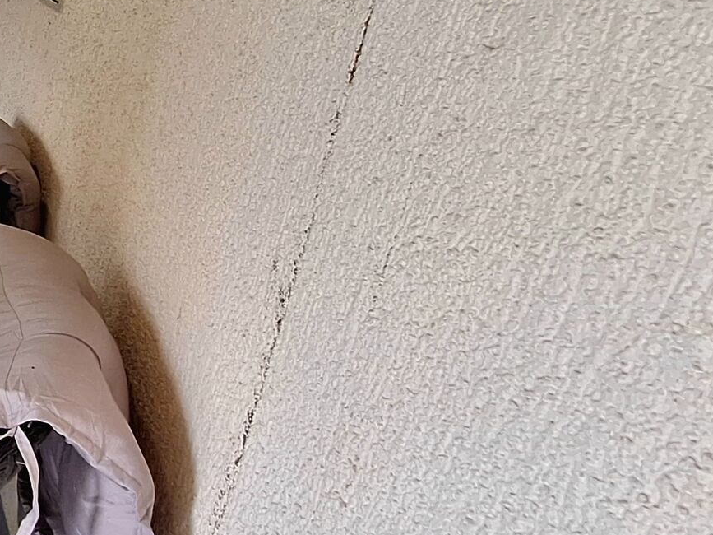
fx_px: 865
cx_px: -426
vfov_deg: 33.1
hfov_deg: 26.6
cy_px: 88
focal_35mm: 42
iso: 100
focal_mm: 1.74
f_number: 2.2
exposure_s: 1/50
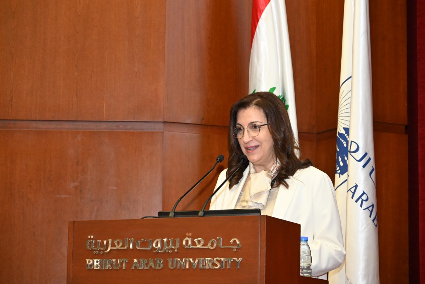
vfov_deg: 11.9
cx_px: 212
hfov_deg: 17.8
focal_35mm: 115
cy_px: 142
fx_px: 1358
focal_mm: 115
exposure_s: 1/125
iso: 5600
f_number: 6.3
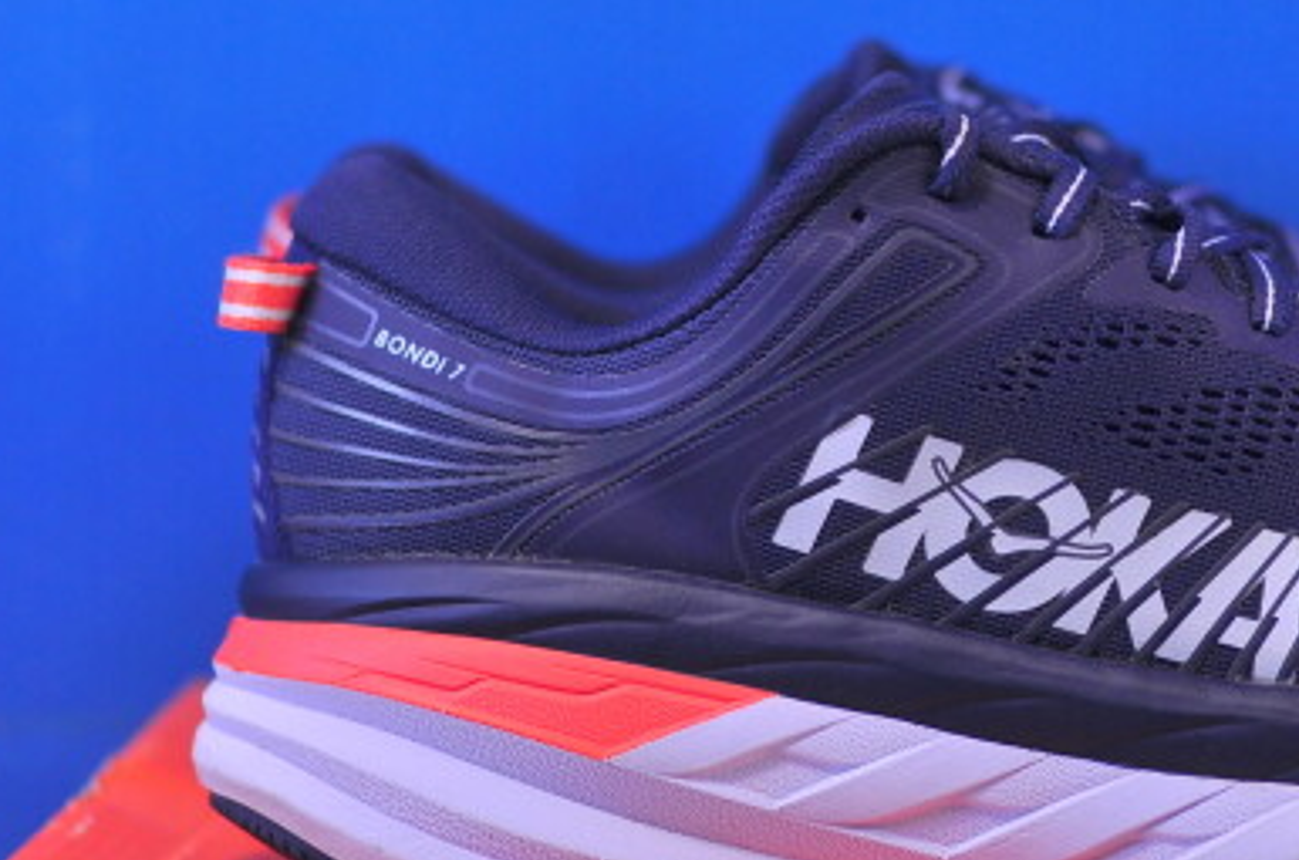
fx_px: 5617
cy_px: 191
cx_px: 1086
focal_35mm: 156
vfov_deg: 8.7
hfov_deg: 13.1
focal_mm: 50
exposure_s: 1/320
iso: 250
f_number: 2.5
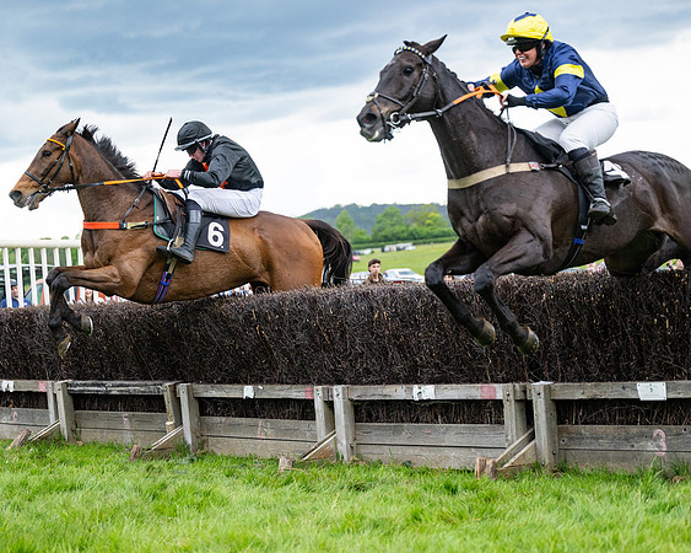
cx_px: 308
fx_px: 1612
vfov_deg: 19.4
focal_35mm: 79
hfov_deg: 24.2
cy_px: 276
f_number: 2.8
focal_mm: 70
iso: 500
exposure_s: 1/2500
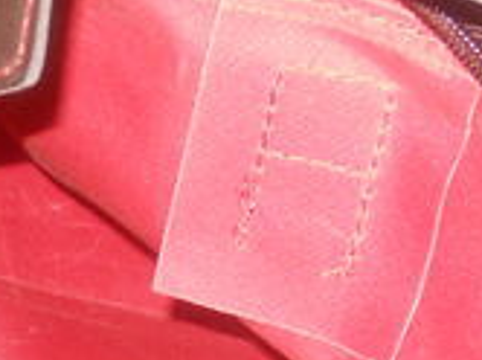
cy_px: 598
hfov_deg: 10.2
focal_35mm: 193
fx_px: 2683
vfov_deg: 7.5
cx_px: -29
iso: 100
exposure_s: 1/25
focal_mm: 5.7
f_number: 2.8
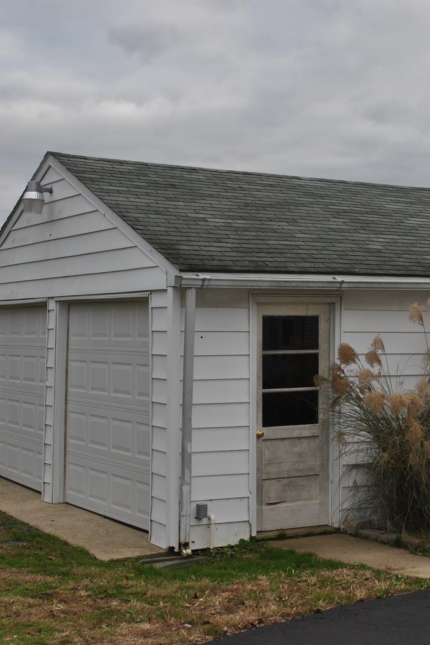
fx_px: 1129
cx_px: 323
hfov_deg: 21.4
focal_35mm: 63
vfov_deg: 31.9
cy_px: 322
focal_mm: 28
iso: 100
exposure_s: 1/200
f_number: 6.3
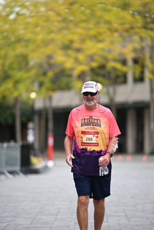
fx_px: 1282
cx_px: 77
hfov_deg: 6.9
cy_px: 115
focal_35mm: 200
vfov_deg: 10.3
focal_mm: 200
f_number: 2.8
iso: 640
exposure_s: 1/2000
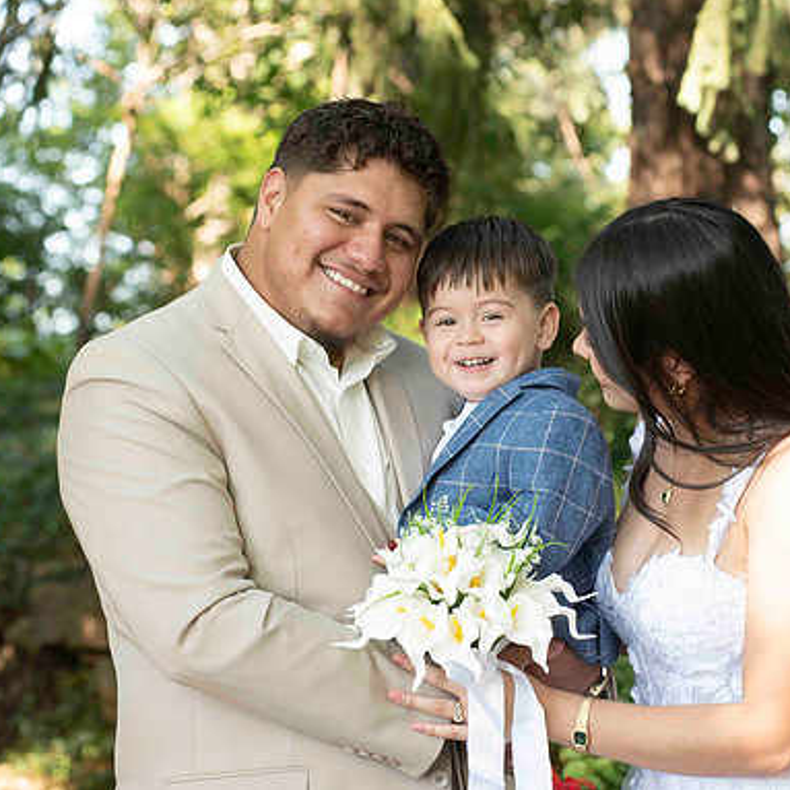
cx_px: 464
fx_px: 2737
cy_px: 382
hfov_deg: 16.4
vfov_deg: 16.4
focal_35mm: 106
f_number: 5.6
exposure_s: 1/250
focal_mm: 80
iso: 800
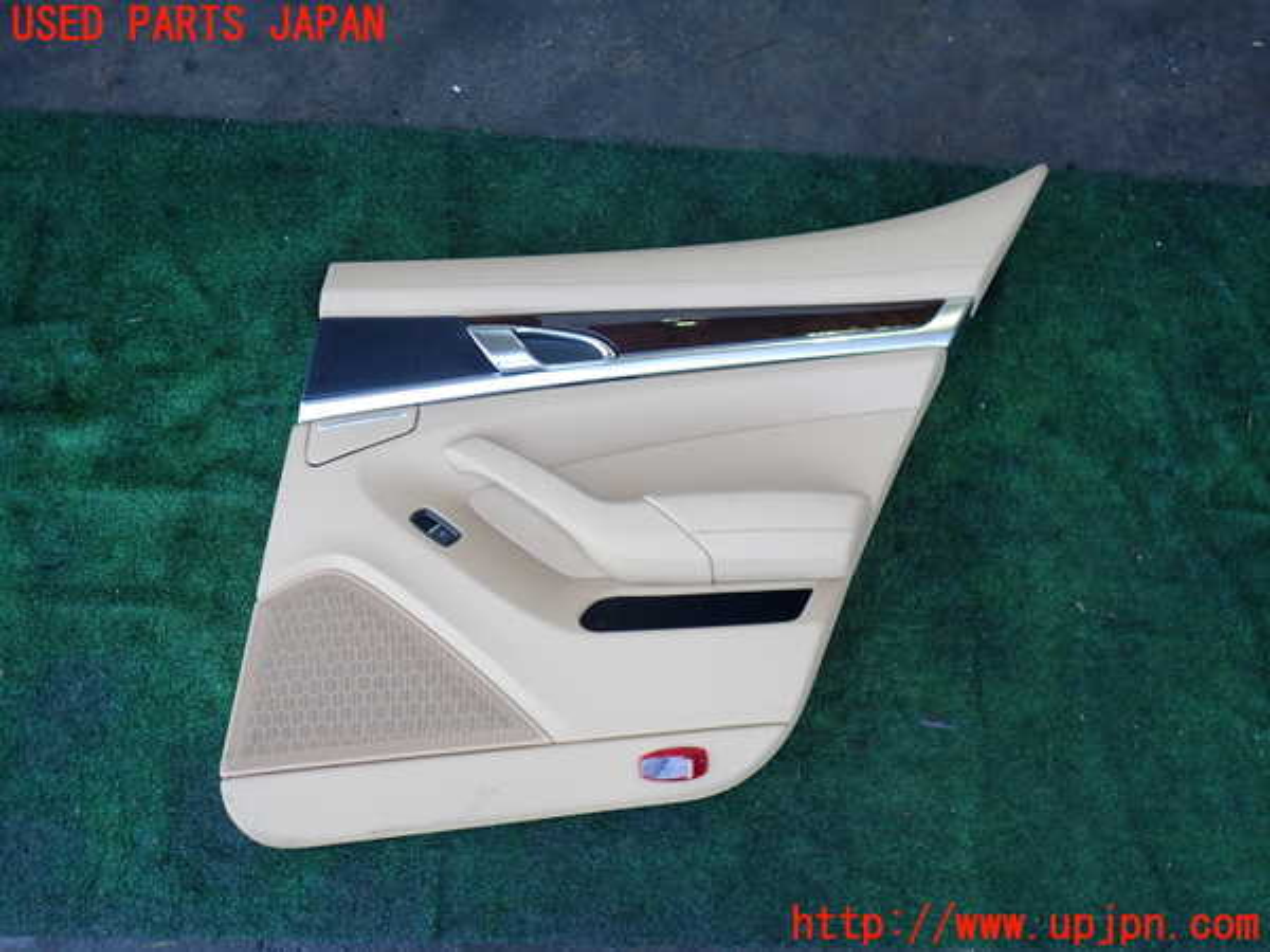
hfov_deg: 60.0
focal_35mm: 30
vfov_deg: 46.8
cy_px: 476
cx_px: 635
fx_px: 1101
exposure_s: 1/125
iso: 160
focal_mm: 5.4
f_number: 2.3
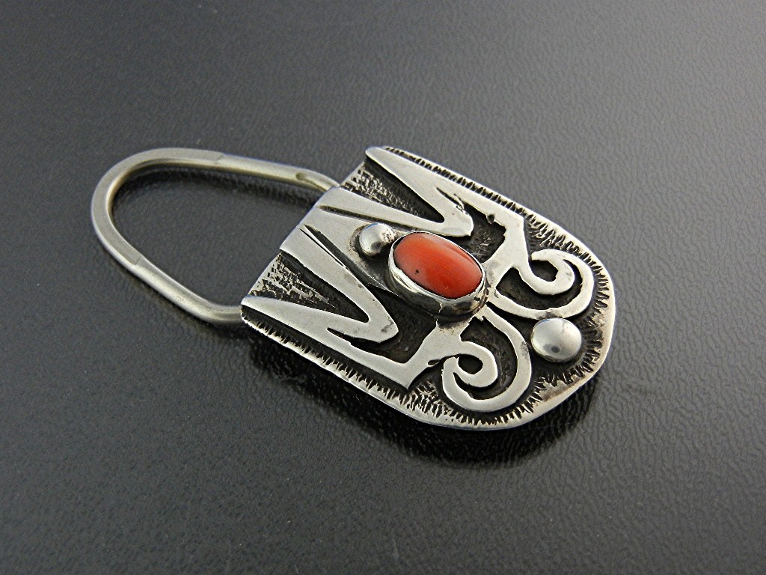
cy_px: 288
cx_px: 383
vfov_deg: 28.0
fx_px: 1151
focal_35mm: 52
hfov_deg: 36.8
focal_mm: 9.3
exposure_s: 1/30.4
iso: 400
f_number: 3.9
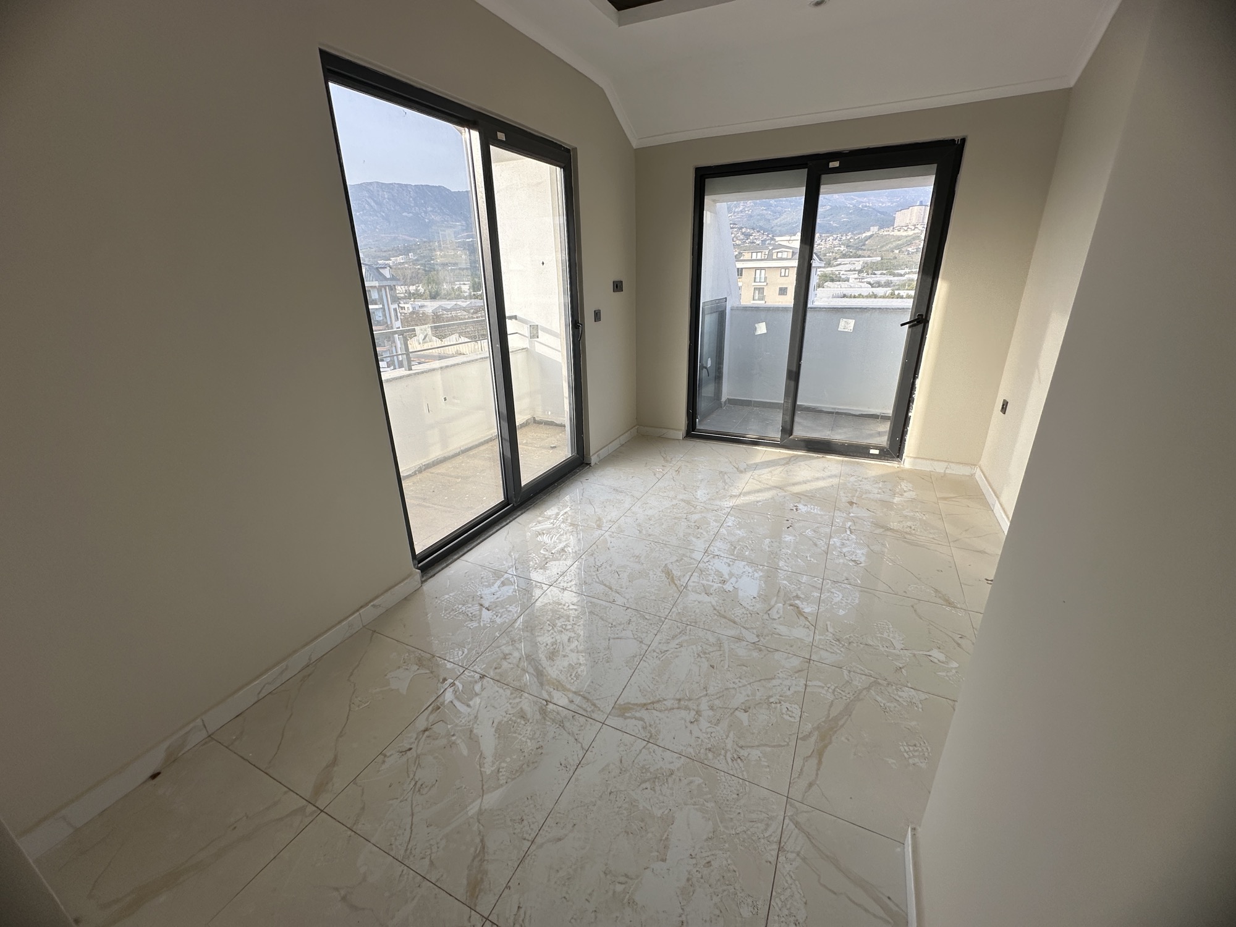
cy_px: 464
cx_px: 618
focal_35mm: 14
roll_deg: +1.3
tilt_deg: -20.7
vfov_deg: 85.7
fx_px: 500
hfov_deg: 102.1
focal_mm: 2.22
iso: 40
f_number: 2.2
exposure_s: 1/269
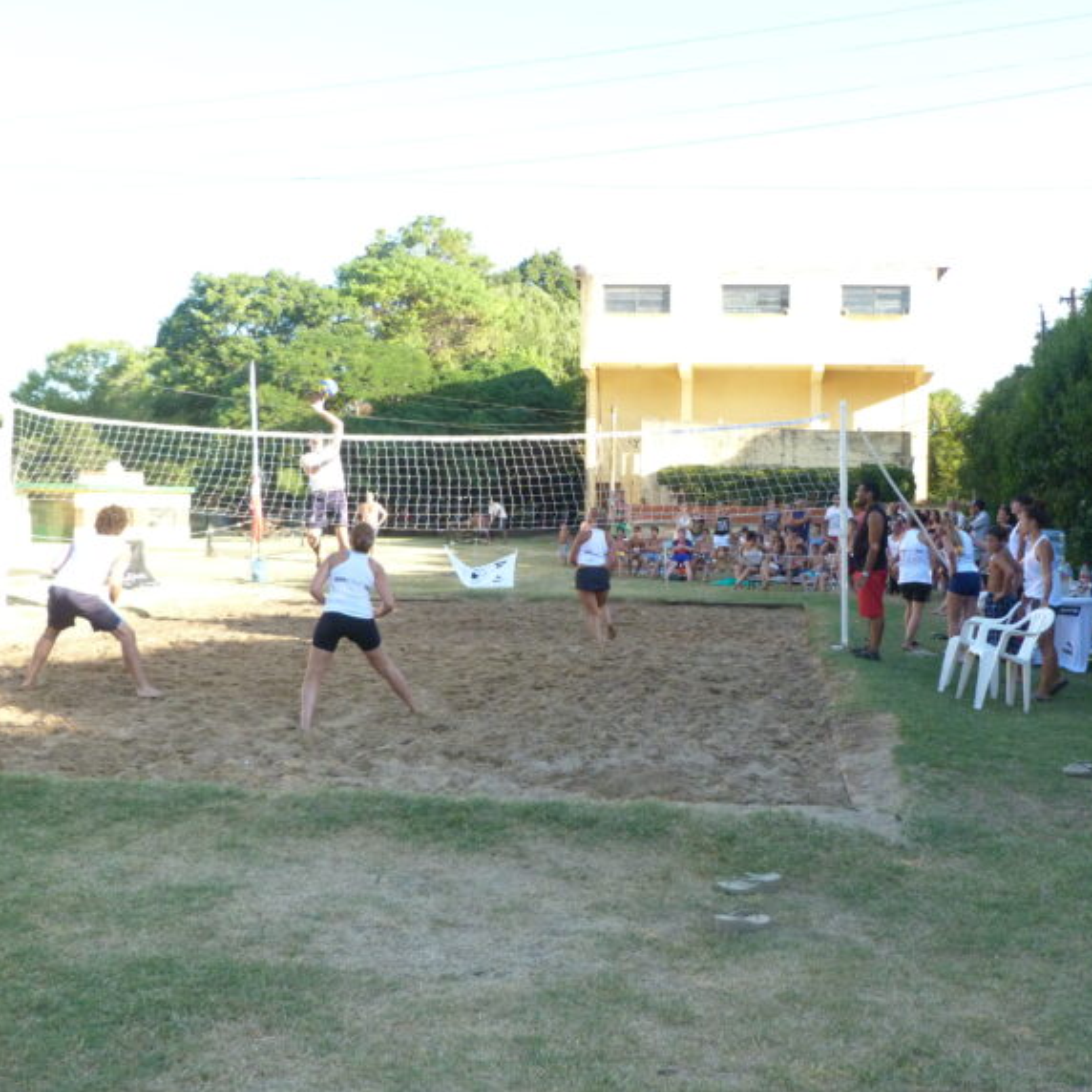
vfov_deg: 43.9
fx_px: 1356
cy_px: 546
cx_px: 657
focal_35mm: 38
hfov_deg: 43.6
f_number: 3
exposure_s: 1/500
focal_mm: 5.7
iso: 320
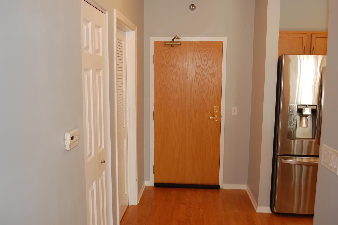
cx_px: 169
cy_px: 112
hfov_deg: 57.3
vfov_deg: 39.9
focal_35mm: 33
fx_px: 310
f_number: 4
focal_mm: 22
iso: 400
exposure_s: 1/60
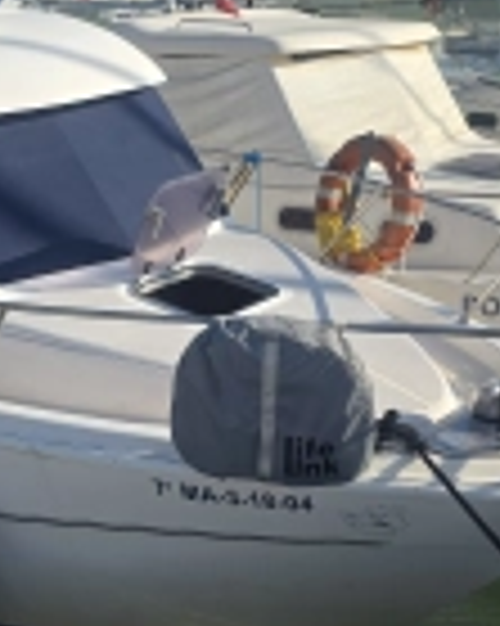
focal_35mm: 58
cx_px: 90
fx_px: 1074
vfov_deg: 32.5
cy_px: 320
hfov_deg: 25.7
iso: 80
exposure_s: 1/5778
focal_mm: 6.3
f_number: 1.7
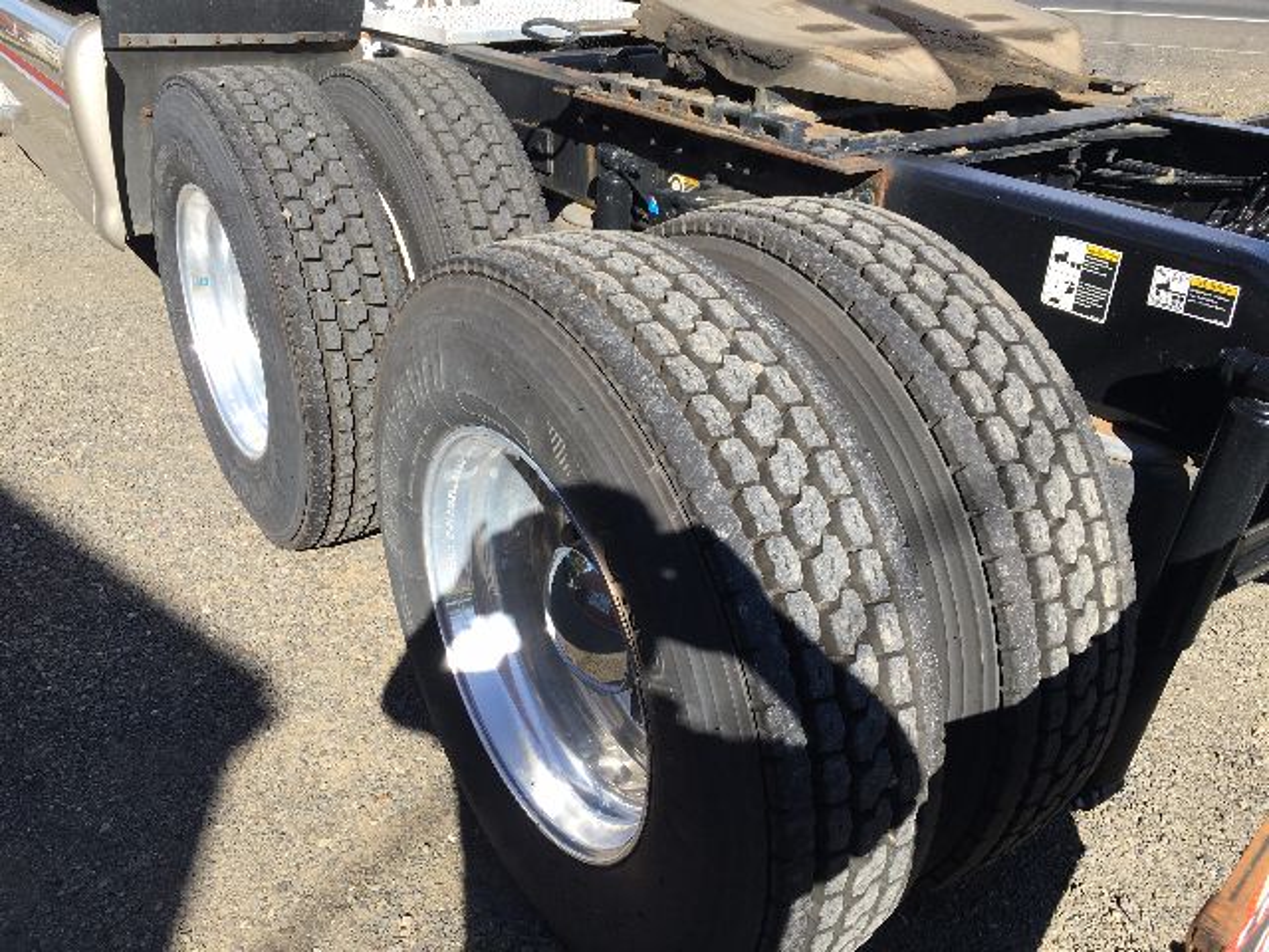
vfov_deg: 48.2
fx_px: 1063
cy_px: 476
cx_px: 634
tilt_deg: -29.6
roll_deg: -1.5
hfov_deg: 61.7
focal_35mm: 29
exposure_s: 1/699
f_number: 2.2
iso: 25
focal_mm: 4.15
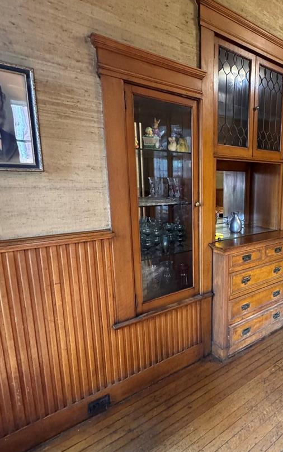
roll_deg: -1.1
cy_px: 230
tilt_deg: -9.7
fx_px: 271
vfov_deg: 79.6
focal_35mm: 22
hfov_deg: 51.0
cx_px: 234
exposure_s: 1/60
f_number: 2.2
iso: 800
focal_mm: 2.22
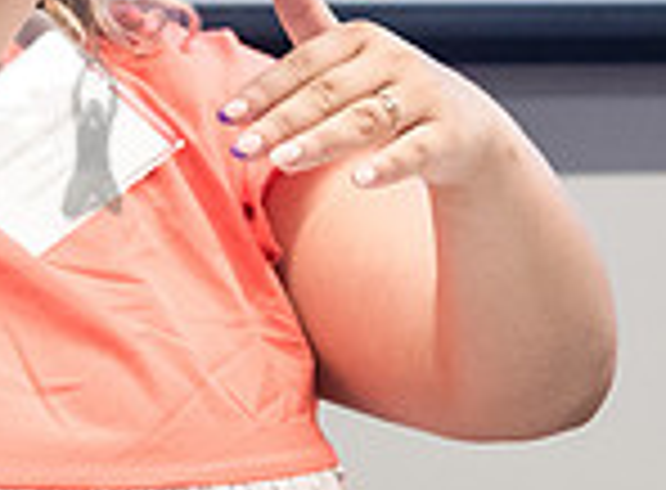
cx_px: -24
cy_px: 22
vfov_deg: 4.6
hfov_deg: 6.2
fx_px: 6098
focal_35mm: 319
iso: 2500
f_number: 4.5
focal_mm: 55
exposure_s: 1/250
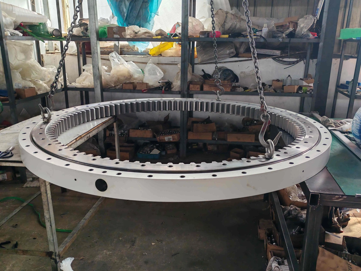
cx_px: 180
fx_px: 323
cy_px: 136
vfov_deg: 45.4
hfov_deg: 58.4
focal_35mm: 31
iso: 50
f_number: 1.95
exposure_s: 1/120
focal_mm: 5.52
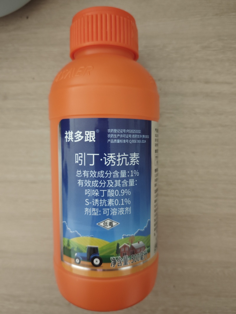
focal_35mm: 23
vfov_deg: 73.9
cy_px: 157
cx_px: 118
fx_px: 209
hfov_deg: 58.9
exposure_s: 1/33.3
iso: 1000
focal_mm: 6.55
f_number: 1.6
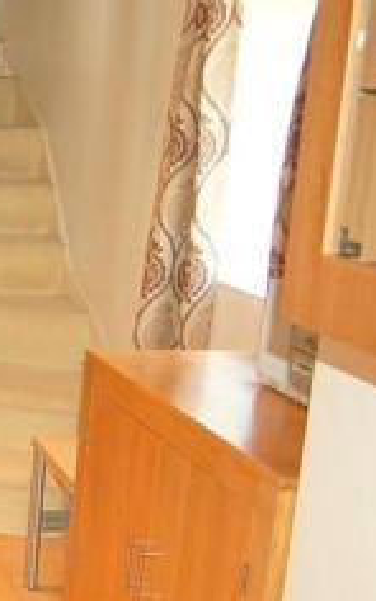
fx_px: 1247
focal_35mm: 76
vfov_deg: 26.9
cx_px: -277
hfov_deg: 15.1
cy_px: 431
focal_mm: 18
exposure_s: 1/60
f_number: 3.5
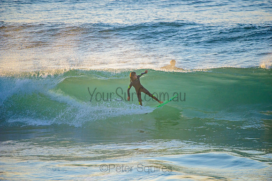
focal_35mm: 500
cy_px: 90
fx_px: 3778
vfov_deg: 2.8
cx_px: 136
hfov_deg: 4.1
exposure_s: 1/2000
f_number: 5.6
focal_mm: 500
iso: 800
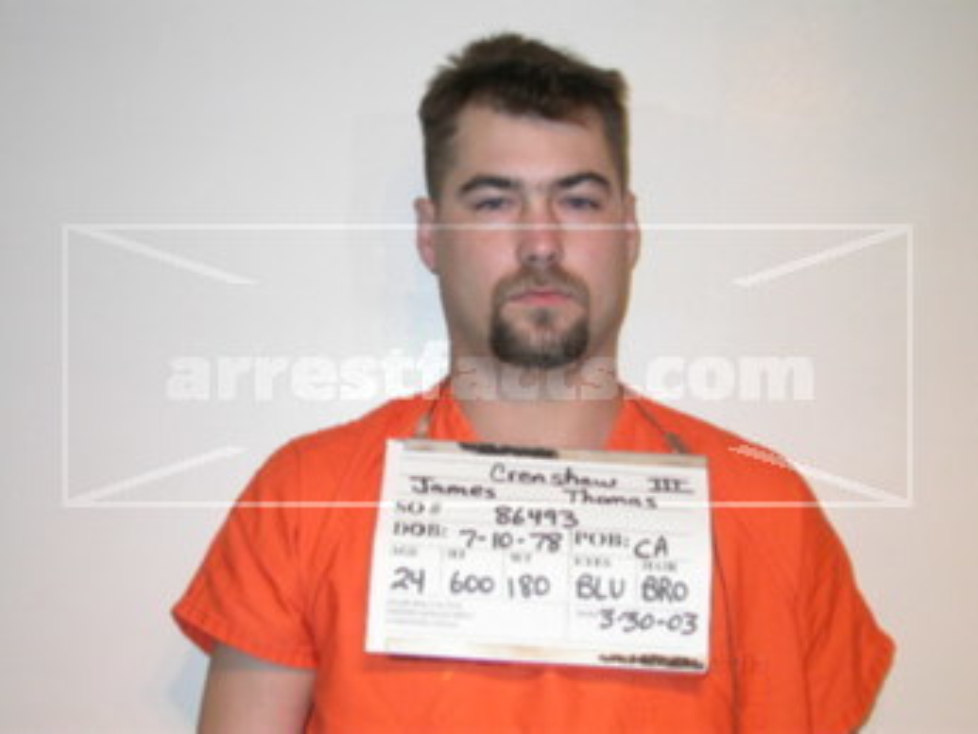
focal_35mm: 61
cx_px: 489
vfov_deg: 24.0
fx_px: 1724
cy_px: 367
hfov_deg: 31.7
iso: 100
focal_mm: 12.7
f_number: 3.1
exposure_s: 1/60.3
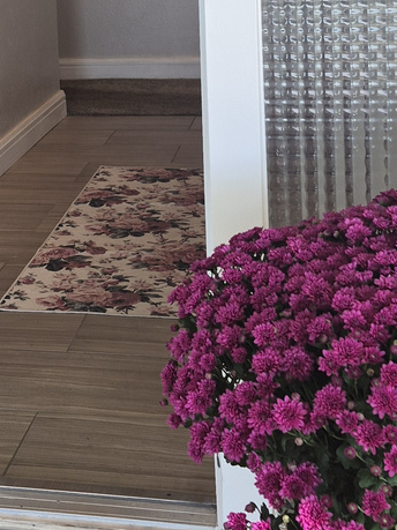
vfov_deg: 24.1
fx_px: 1178
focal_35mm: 77
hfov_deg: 18.7
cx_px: 27
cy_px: -9
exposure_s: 1/120
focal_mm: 5.4
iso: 32
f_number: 1.8
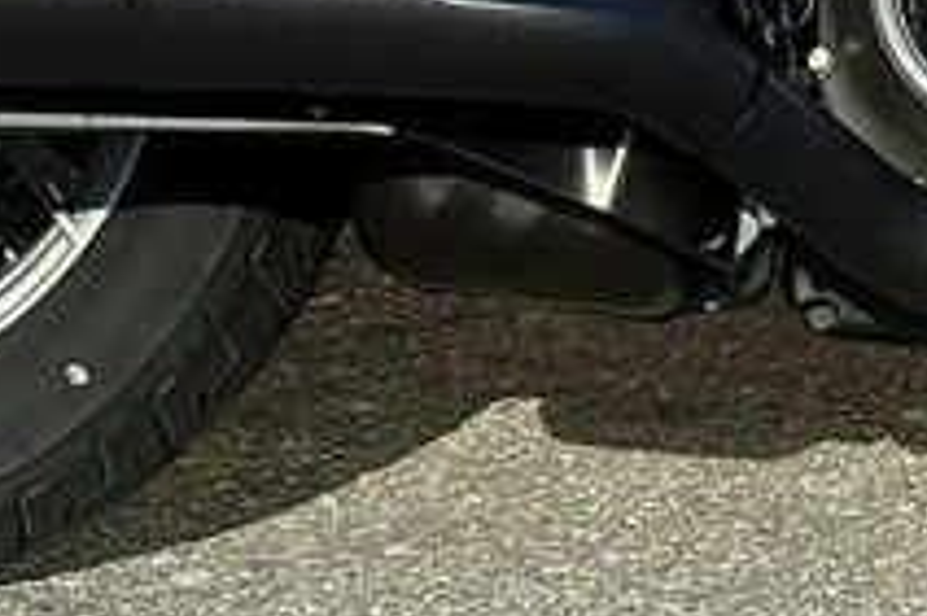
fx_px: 6458
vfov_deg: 5.4
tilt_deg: -7.3
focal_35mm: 251
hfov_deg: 8.1
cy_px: -550
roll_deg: +0.5
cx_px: 1108
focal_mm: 6.76
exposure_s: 1/5208
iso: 80
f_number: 1.78
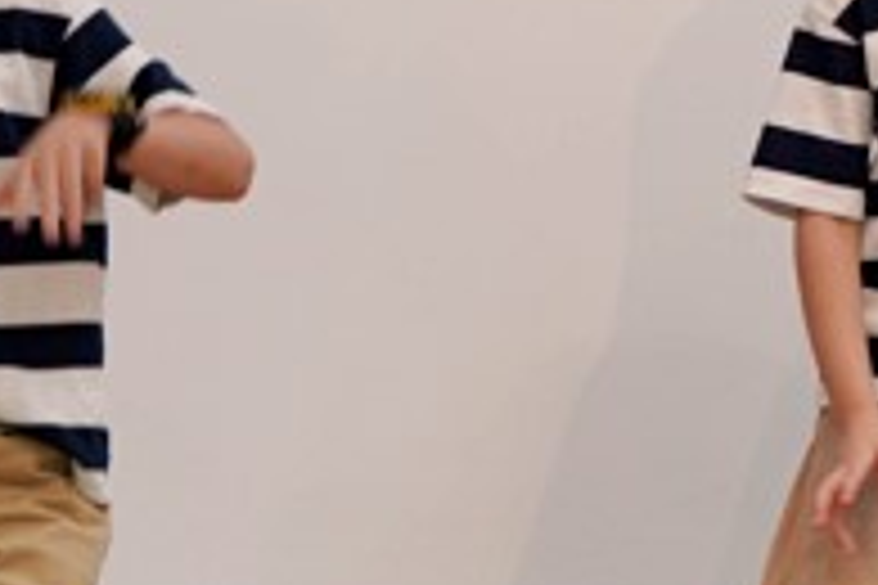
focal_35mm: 613
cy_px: 58
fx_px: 14949
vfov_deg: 2.2
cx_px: 1634
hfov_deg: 3.3
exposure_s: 1/160
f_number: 4
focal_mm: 133
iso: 500
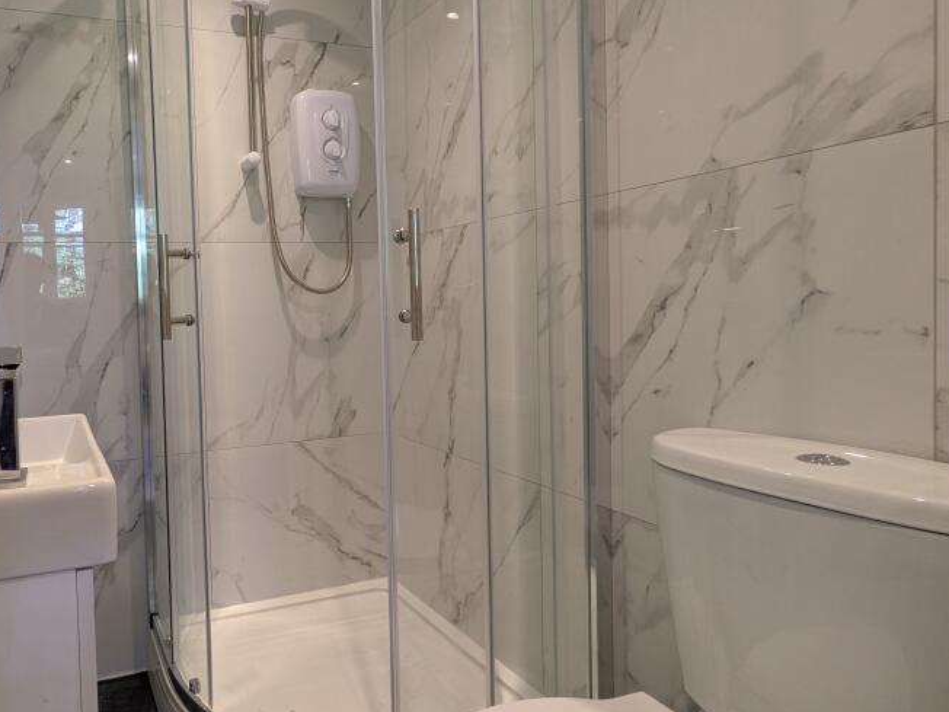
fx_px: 603
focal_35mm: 22
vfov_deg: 61.0
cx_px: 226
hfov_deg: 70.7
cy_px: 321
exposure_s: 1/25
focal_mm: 1.83
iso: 60
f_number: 2.2
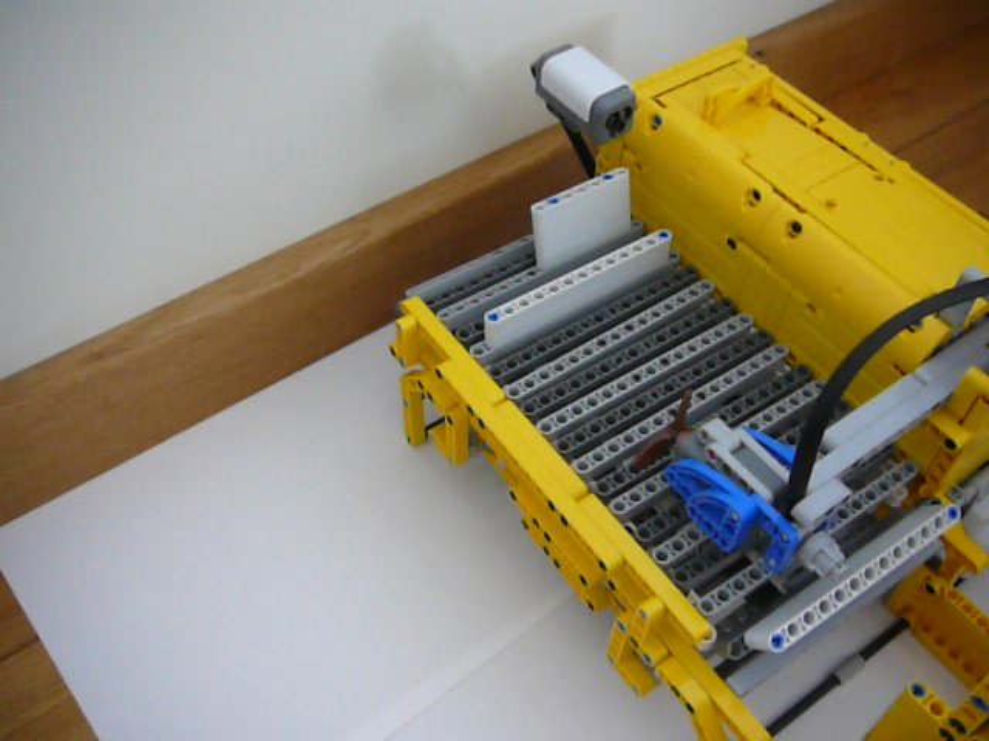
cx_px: 494
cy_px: 370
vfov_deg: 40.7
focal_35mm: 35
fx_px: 1000
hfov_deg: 52.6
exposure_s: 1/100
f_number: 2.8
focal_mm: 5.2
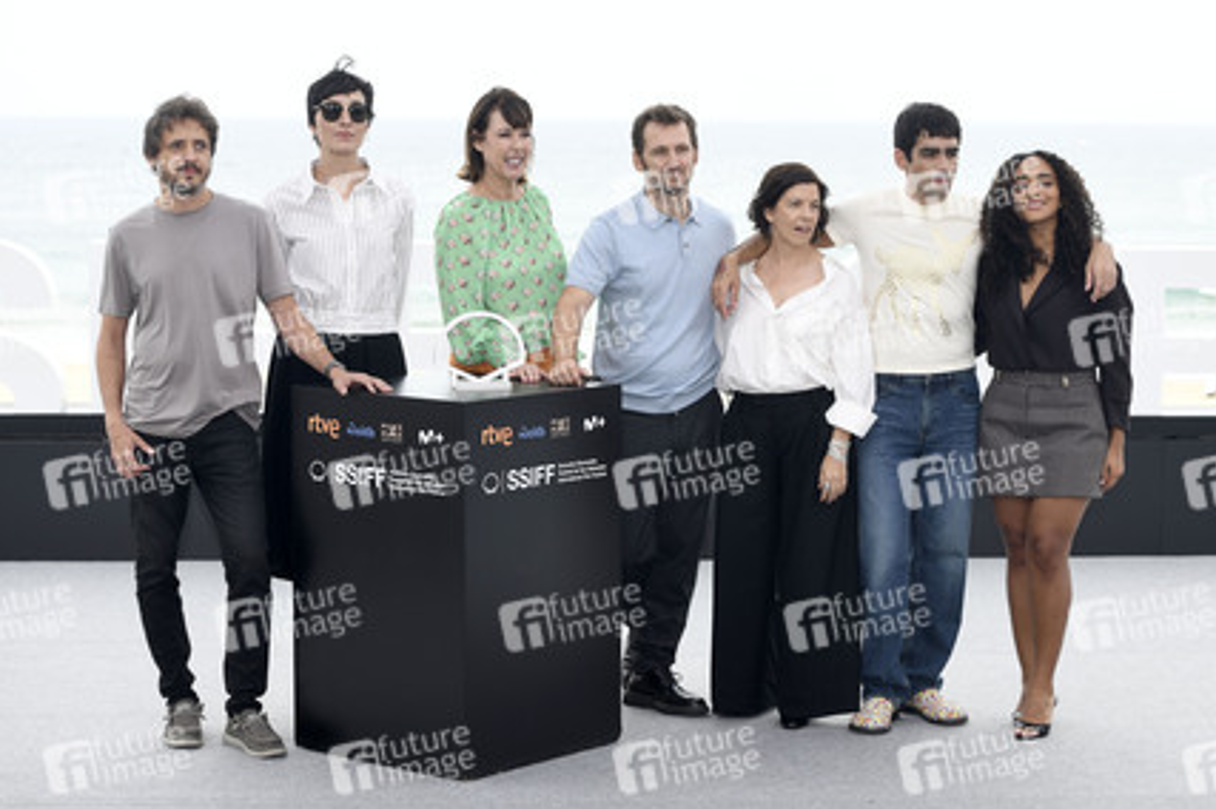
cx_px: 611
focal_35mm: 74
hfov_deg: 27.4
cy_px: 404
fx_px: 2498
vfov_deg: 18.4
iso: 400
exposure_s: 1/640
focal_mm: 70
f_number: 5.6
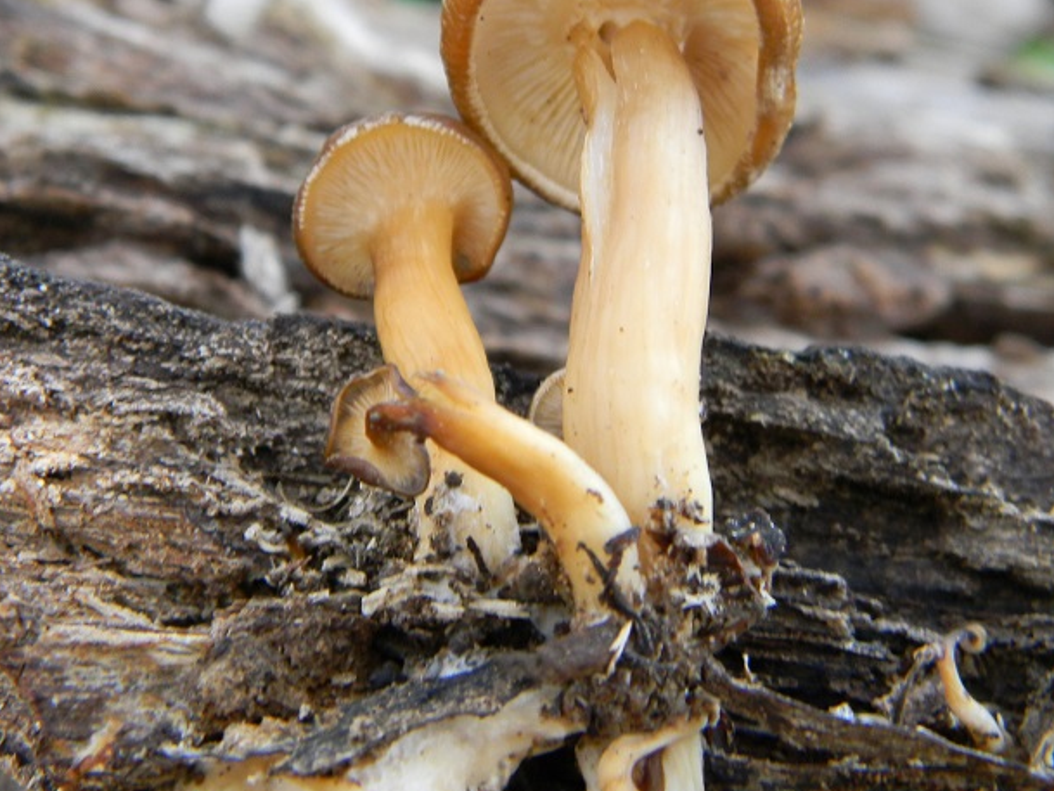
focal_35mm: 88
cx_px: 602
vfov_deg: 16.8
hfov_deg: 22.2
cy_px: 284
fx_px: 2680
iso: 174
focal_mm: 12.2
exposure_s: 1/30
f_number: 4.3
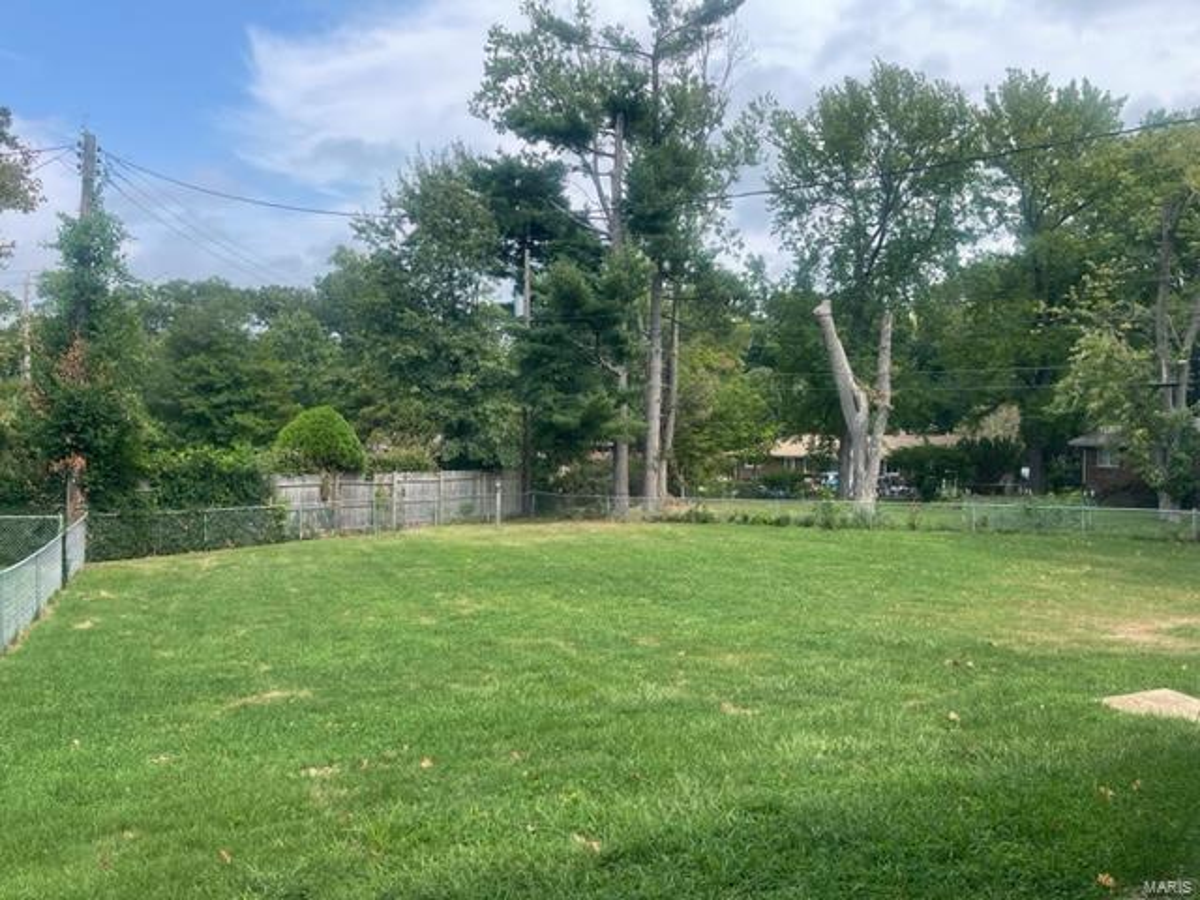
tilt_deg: -2.4
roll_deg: +0.2
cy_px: 450
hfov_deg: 67.3
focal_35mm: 26
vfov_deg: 53.1
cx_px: 600
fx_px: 901
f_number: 1.6
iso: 32
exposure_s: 1/1294
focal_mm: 5.1
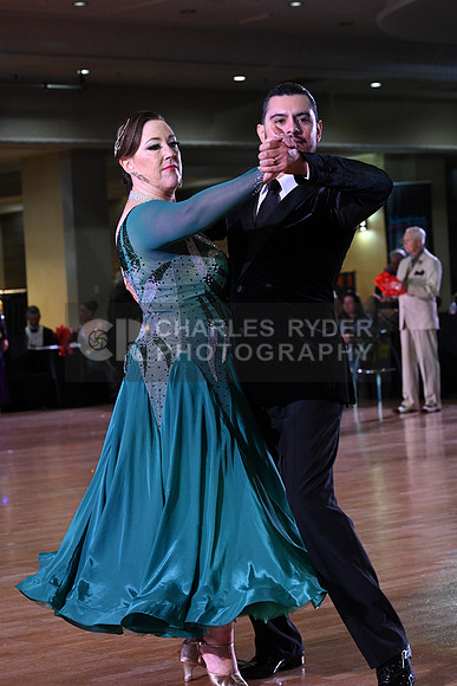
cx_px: 228
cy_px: 343
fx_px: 1789
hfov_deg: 14.6
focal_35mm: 94
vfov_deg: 21.7
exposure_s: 1/320
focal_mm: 94
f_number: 7.1
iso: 5000
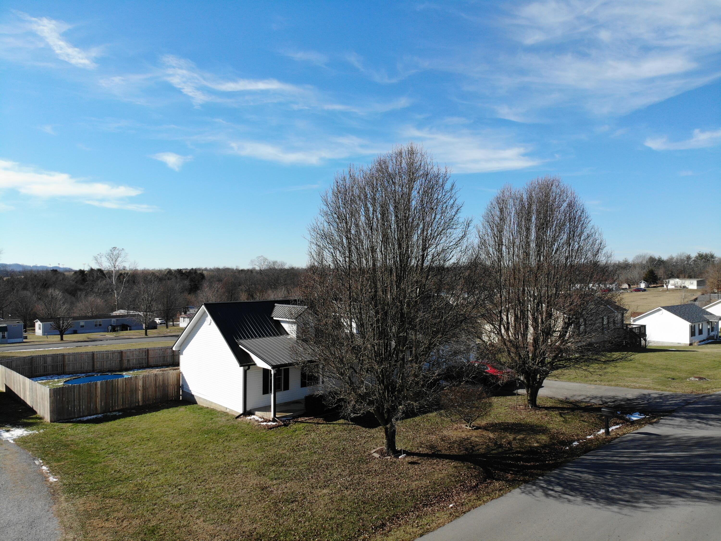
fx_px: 500
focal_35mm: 24
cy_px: 270
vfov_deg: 56.8
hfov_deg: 71.6
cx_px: 360
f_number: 2.8
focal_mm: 4.5
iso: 100
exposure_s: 1/1024
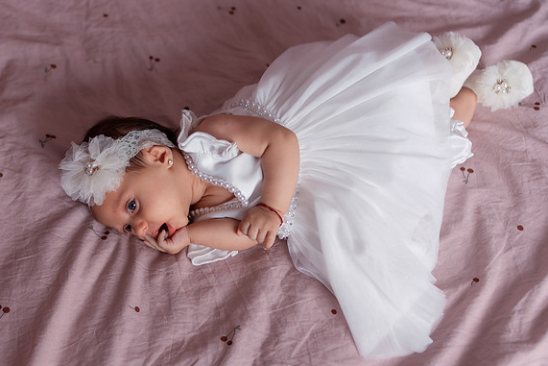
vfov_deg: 26.0
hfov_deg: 37.3
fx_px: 792
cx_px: 144
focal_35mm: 52
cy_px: 209
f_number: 1.8
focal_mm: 35
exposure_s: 1/200
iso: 160
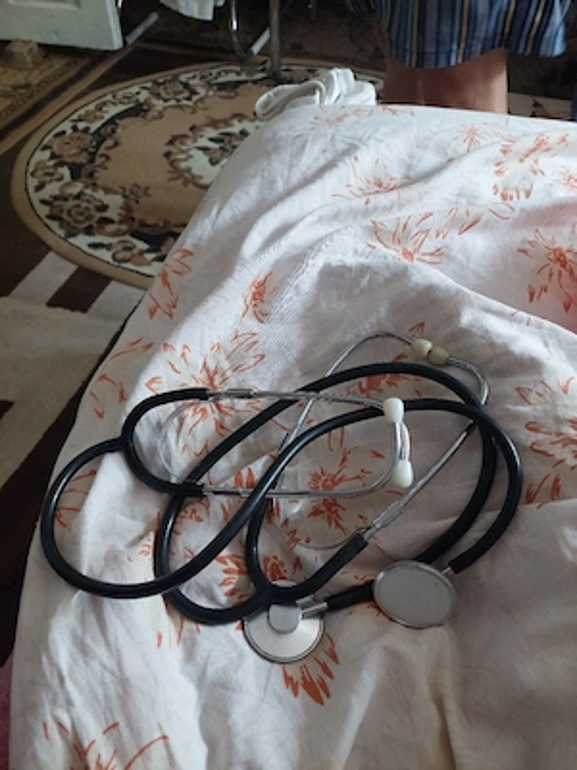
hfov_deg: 54.9
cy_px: 385
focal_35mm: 25
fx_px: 556
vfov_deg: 69.4
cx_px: 288
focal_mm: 5.23
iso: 200
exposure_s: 1/50
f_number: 1.8
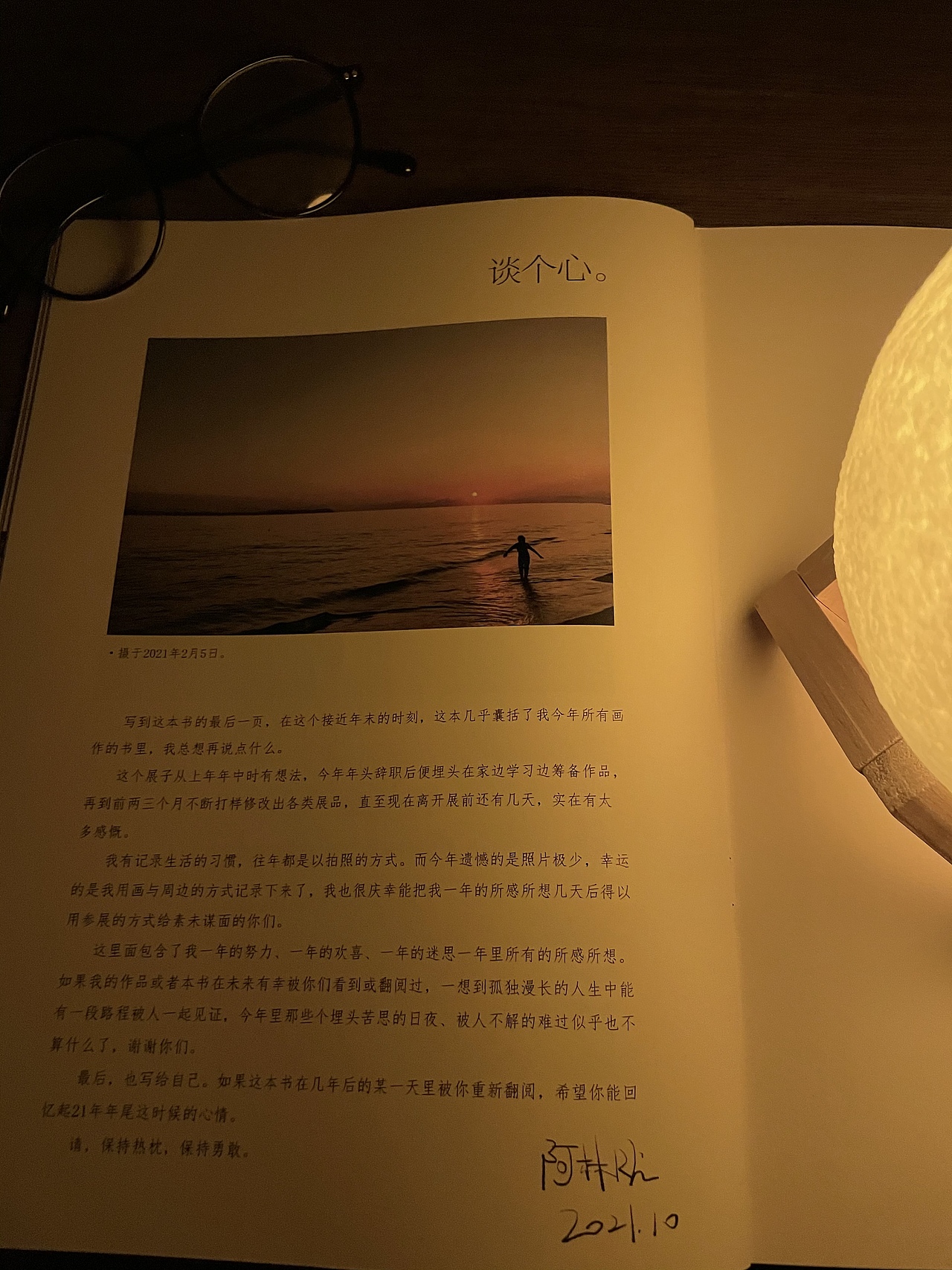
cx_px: 476
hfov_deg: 53.1
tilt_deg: -70.3
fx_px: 954
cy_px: 635
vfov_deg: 67.3
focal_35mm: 26
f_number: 1.6
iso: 640
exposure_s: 1/30
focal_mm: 4.2
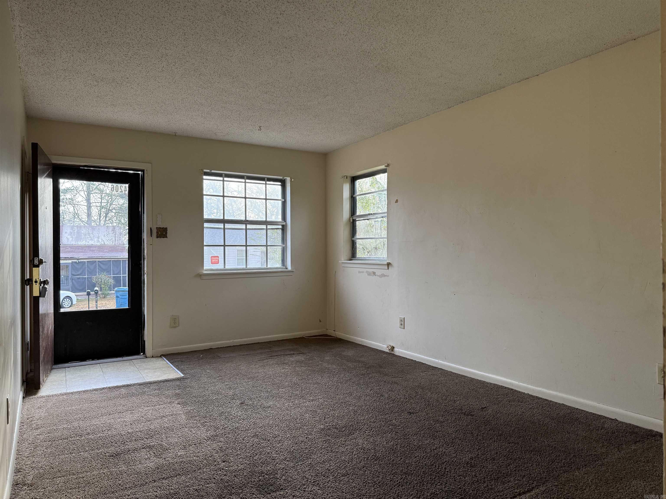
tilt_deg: +0.5
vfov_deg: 56.8
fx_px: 462
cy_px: 250
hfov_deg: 71.6
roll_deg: +0.8
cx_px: 333
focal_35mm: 24
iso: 200
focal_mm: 6.76
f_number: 1.78
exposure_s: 1/176
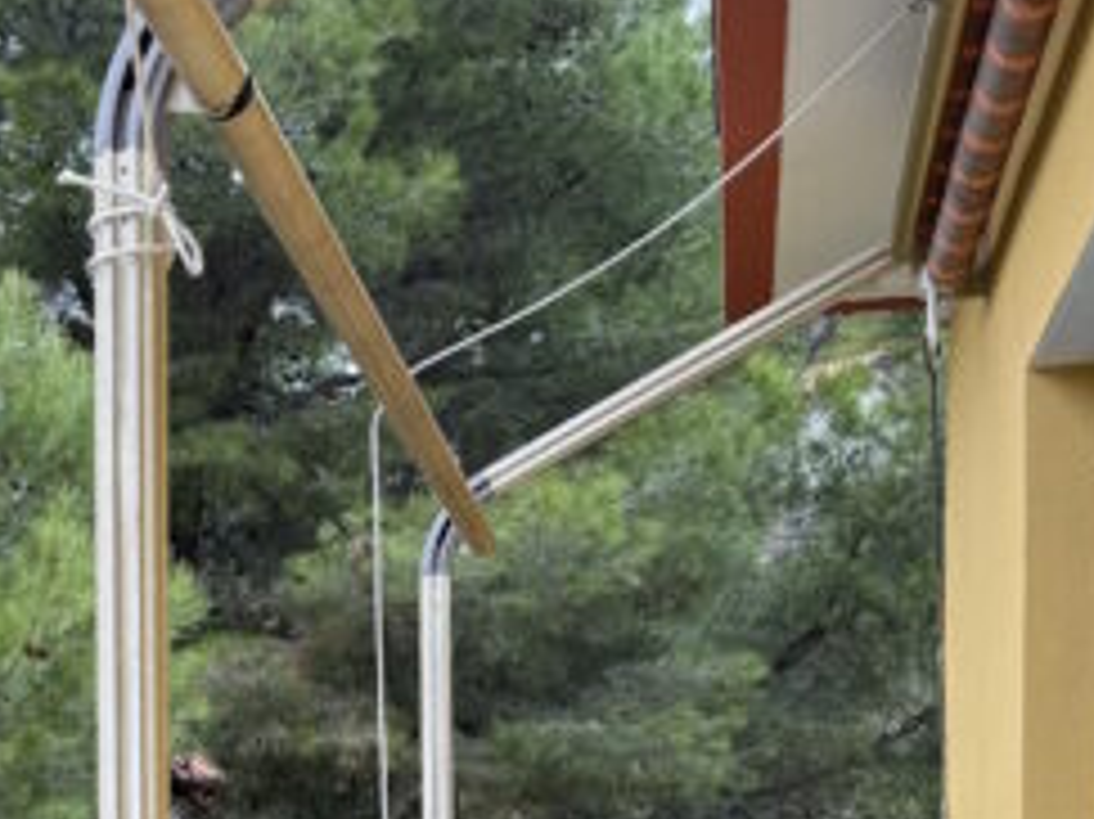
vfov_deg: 18.3
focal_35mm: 76
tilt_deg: -0.3
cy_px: 990
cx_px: -81
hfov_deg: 24.1
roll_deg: +0.0
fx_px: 2401
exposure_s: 1/203
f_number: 1.78
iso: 64
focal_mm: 6.76
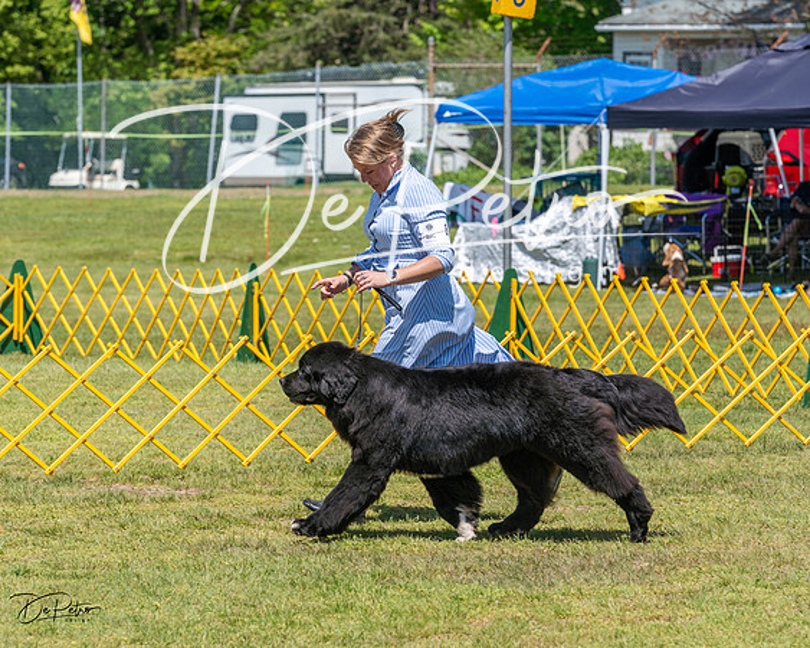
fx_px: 4485
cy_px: 324
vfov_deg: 8.3
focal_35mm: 187
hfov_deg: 10.3
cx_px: 405
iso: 100
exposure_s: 1/640
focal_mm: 152
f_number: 6.3
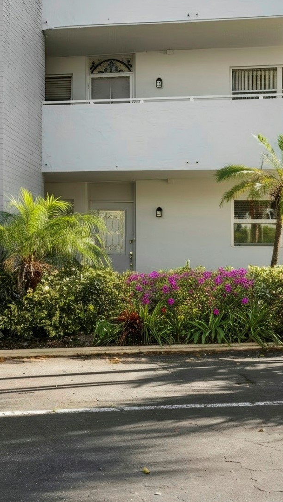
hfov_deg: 23.2
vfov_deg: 40.6
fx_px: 680
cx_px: 66
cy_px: 251
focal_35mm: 51
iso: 100
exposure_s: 1/40
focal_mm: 31
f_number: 9
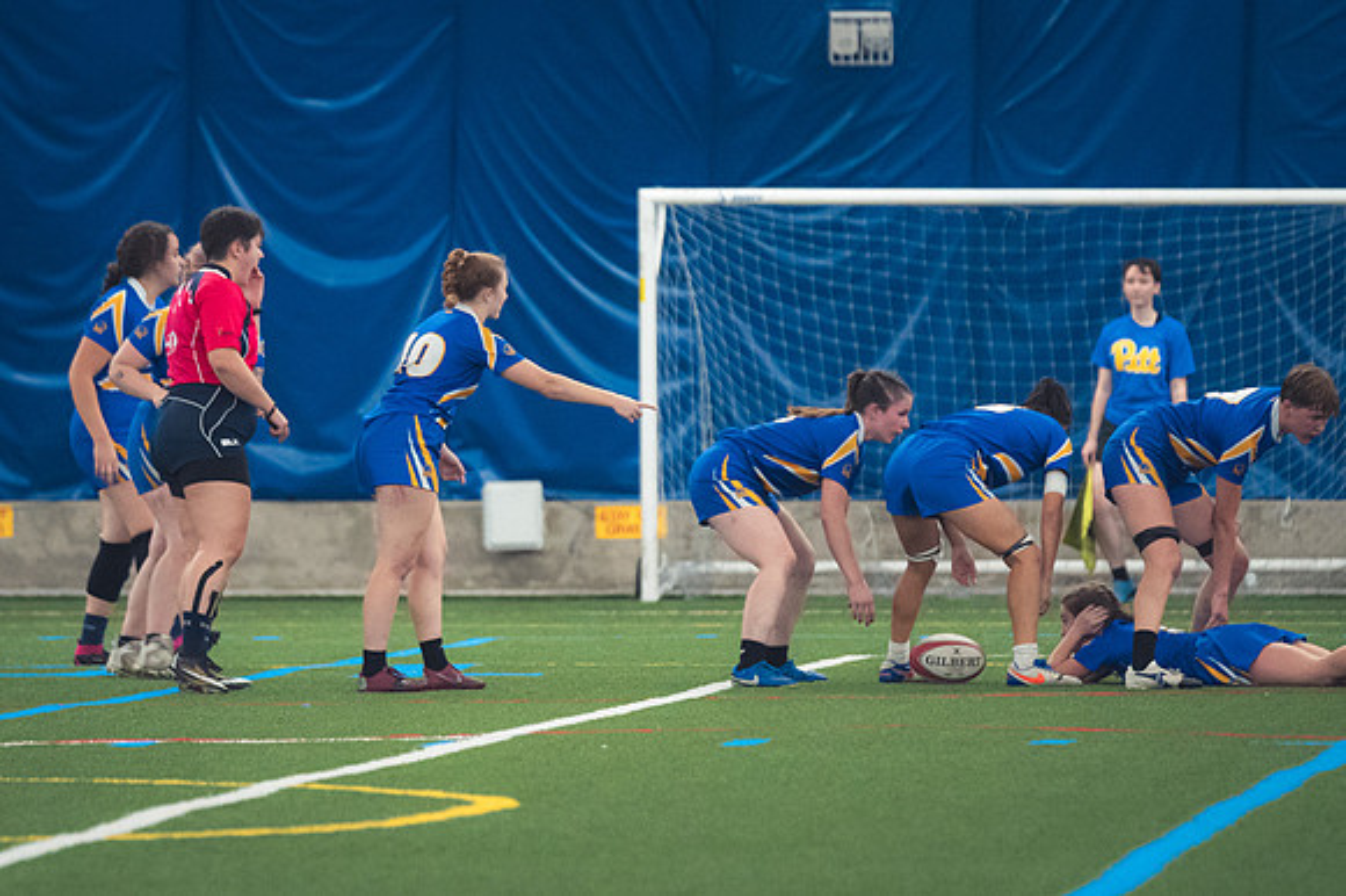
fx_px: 14780
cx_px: 474
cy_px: 482
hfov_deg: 5.2
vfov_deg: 3.5
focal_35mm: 396
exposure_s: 1/320
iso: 4000
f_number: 2.8
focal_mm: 200
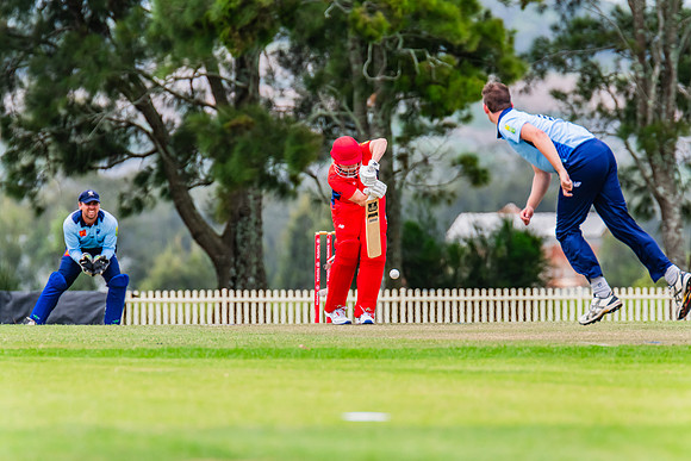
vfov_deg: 2.3
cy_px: 230
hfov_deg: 3.4
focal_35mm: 604
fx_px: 11594
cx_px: 346
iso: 800
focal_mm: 600
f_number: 9
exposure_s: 1/1250
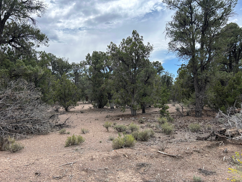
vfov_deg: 53.1
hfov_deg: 67.3
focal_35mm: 26
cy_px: 91
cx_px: 121
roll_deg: +0.5
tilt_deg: +0.4
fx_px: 182
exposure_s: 1/2632
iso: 50
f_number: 1.5
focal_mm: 5.7
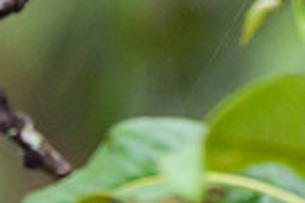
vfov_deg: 0.4
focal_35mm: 3557
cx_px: 229
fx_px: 30133
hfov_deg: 0.6
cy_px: -127
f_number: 2.8
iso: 900
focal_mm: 400
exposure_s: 1/2000
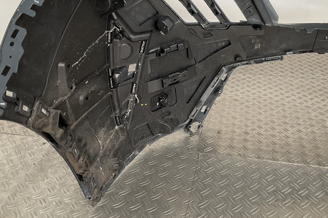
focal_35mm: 43
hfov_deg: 45.1
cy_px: 73
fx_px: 392
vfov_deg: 31.0
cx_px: 203
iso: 32
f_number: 1.8
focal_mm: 3
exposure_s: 1/100
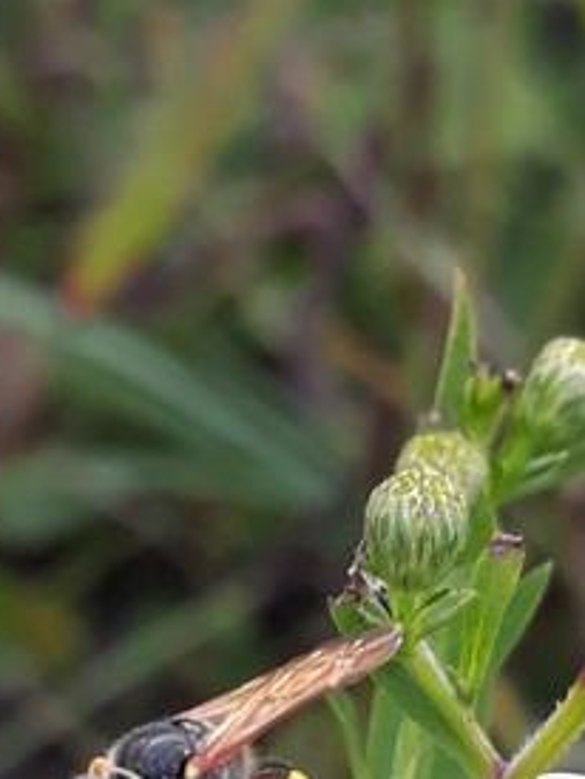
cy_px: 699
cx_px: 185
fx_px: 1417
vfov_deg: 29.4
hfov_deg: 23.2
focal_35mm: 63
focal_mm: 3.71
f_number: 1.7
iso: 40
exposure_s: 1/186
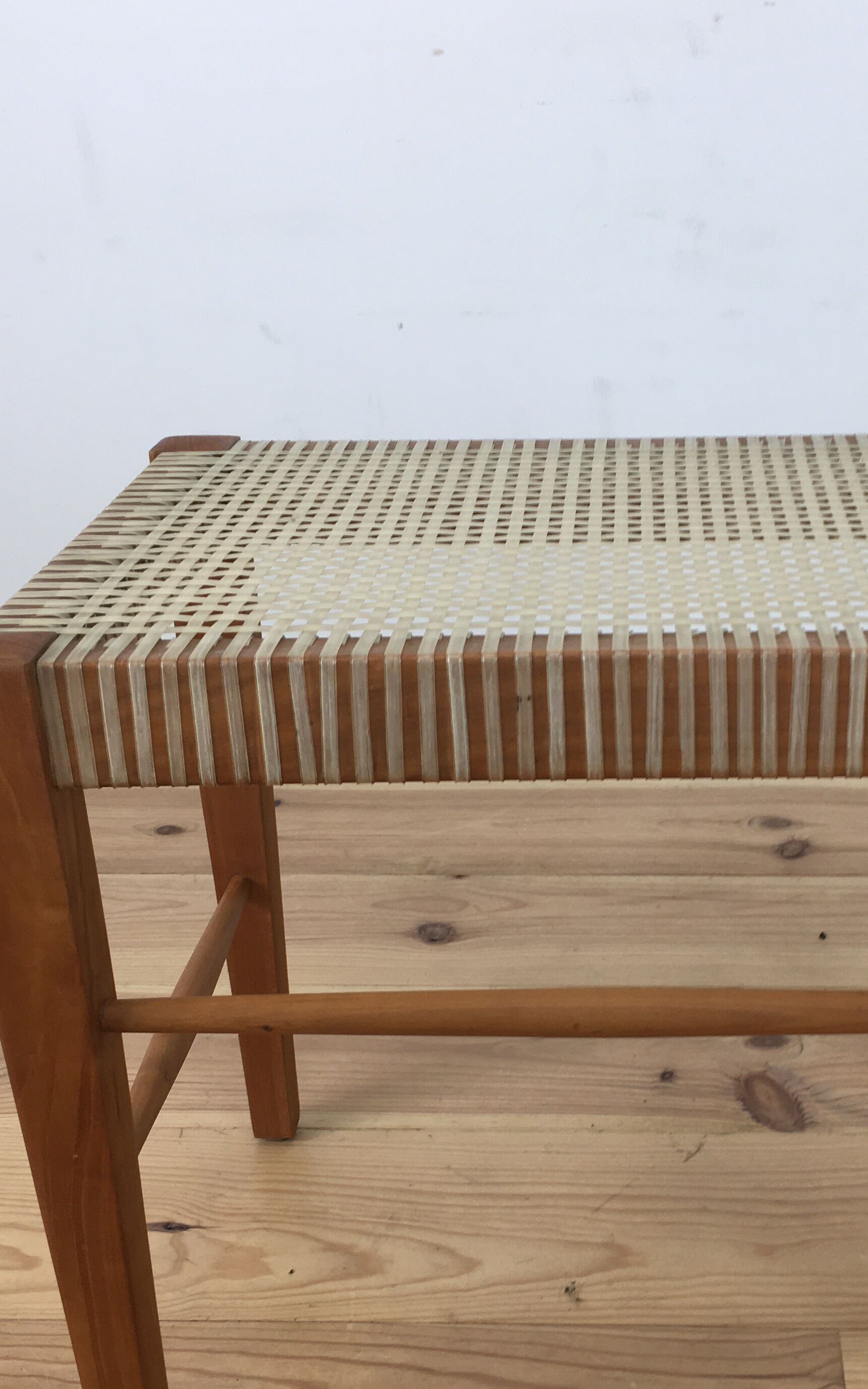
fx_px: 1703
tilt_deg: -26.8
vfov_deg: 44.0
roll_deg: +1.2
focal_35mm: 45
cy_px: 862
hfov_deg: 28.3
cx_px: 609
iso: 32
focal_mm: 4.15
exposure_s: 1/50
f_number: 2.2
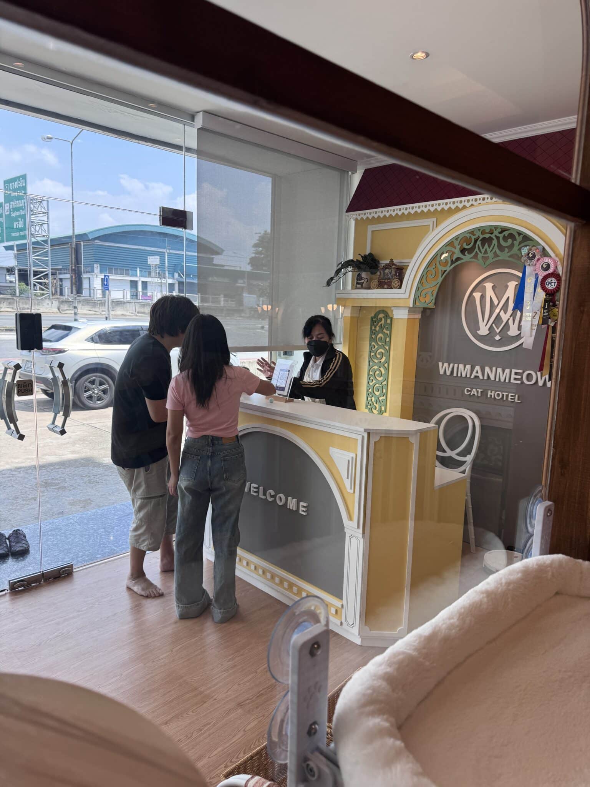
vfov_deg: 71.6
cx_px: 295
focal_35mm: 24
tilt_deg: -9.9
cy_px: 394
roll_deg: -3.5
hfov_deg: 56.8
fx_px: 545
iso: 80
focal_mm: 6.76
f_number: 1.78
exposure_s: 1/615
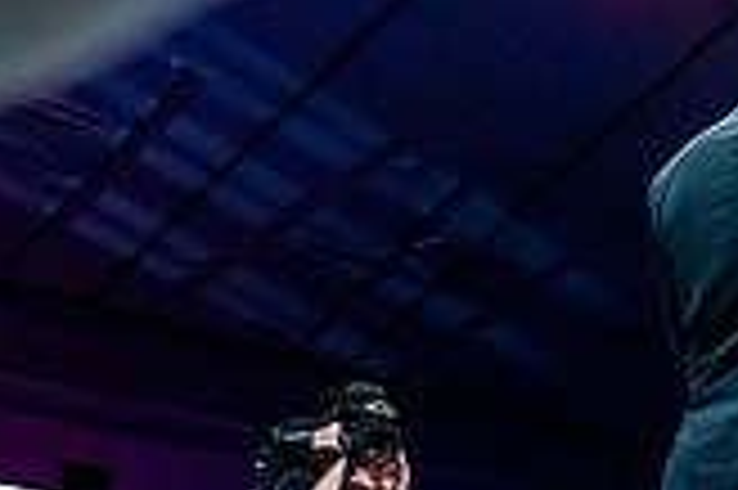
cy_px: 501
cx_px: 1296
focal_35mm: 85
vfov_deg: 15.7
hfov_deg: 18.9
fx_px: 1741
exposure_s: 1/1000
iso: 4000
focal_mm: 24
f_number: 4
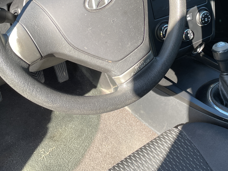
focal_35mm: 54
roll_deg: +6.8
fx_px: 356
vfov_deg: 25.9
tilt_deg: -23.6
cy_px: 7
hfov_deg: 34.9
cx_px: 165
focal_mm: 4.2
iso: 32
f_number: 1.6
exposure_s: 1/153
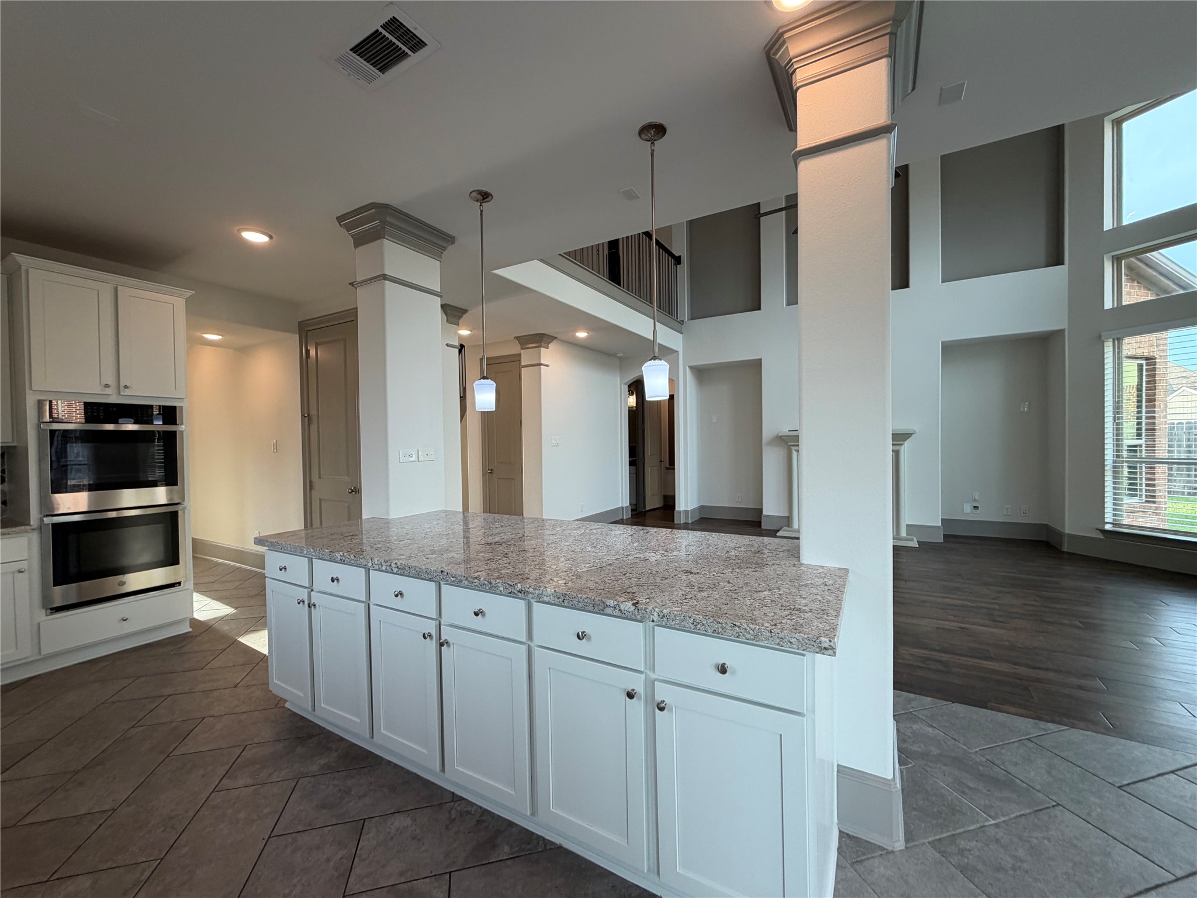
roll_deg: +1.2
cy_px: 449
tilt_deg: -1.5
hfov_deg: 102.1
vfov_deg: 85.7
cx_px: 598
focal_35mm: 14
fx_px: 484
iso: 100
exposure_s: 1/120
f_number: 2.2
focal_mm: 2.22
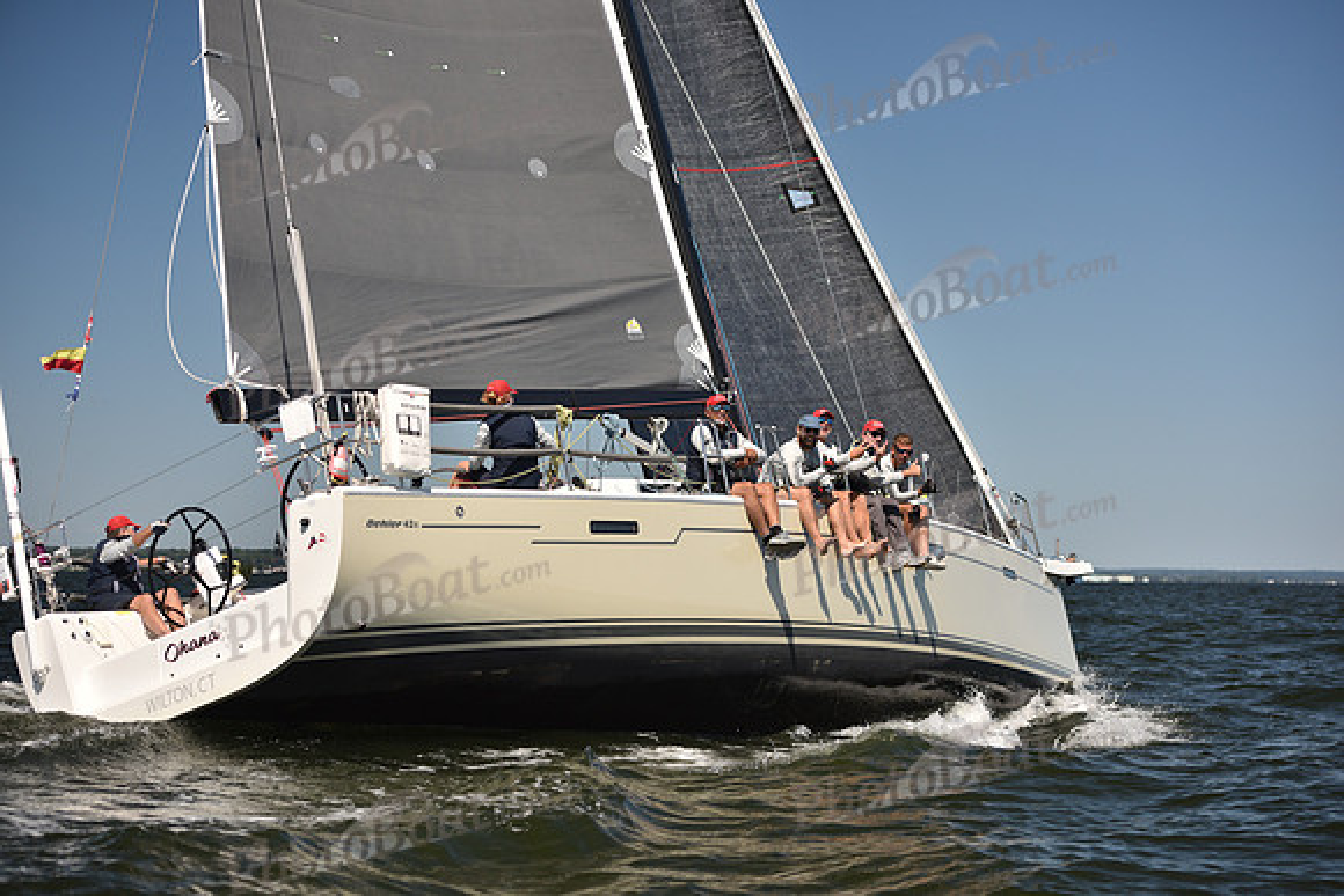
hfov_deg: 28.8
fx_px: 2614
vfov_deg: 19.5
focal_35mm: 70
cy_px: 448
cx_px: 672
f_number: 3.5
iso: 250
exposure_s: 1/1600
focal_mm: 70
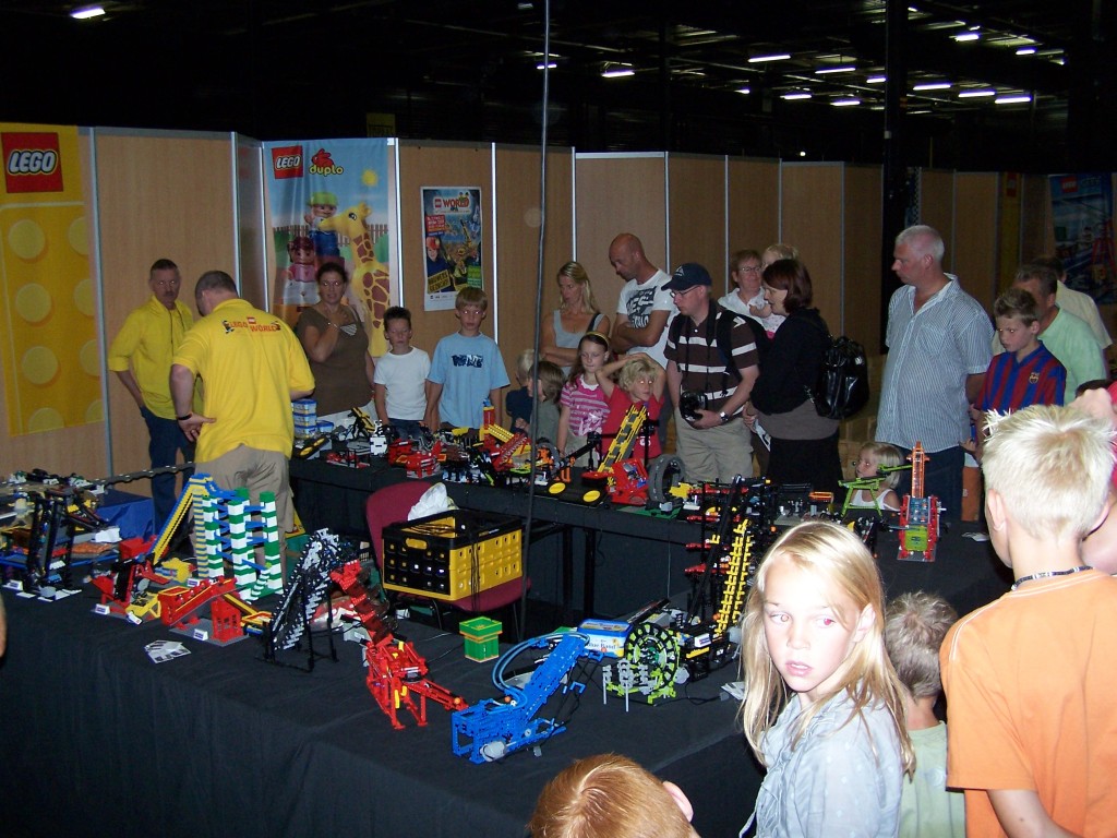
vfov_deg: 37.7
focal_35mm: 38
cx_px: 558
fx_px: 1226
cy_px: 419
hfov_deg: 49.0
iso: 140
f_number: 2.8
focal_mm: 6.3
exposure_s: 1/60
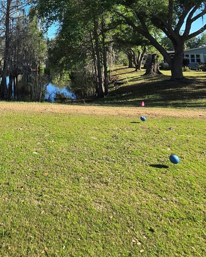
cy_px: 31
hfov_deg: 48.4
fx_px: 206
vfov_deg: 56.4
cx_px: 26
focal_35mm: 27
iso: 50
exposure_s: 1/1429
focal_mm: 2.2
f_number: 2.2
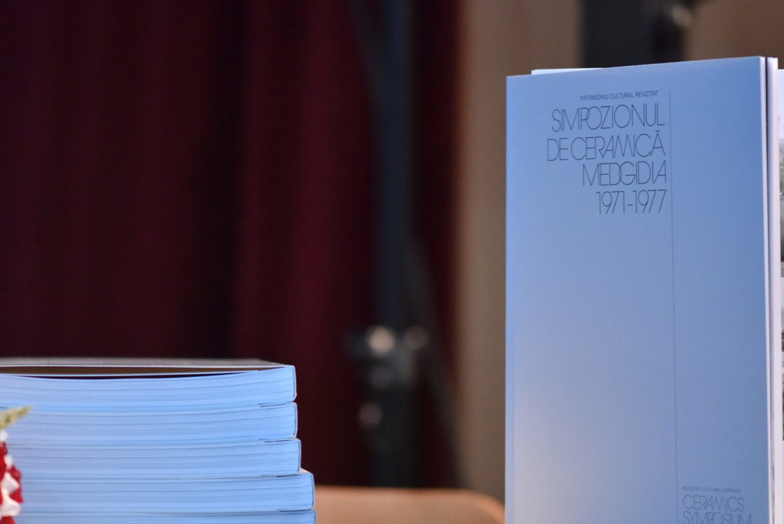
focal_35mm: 151
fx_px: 3290
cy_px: 255
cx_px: 400
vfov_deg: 9.1
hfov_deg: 13.6
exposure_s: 1/200
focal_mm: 105
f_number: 2.8
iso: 4000
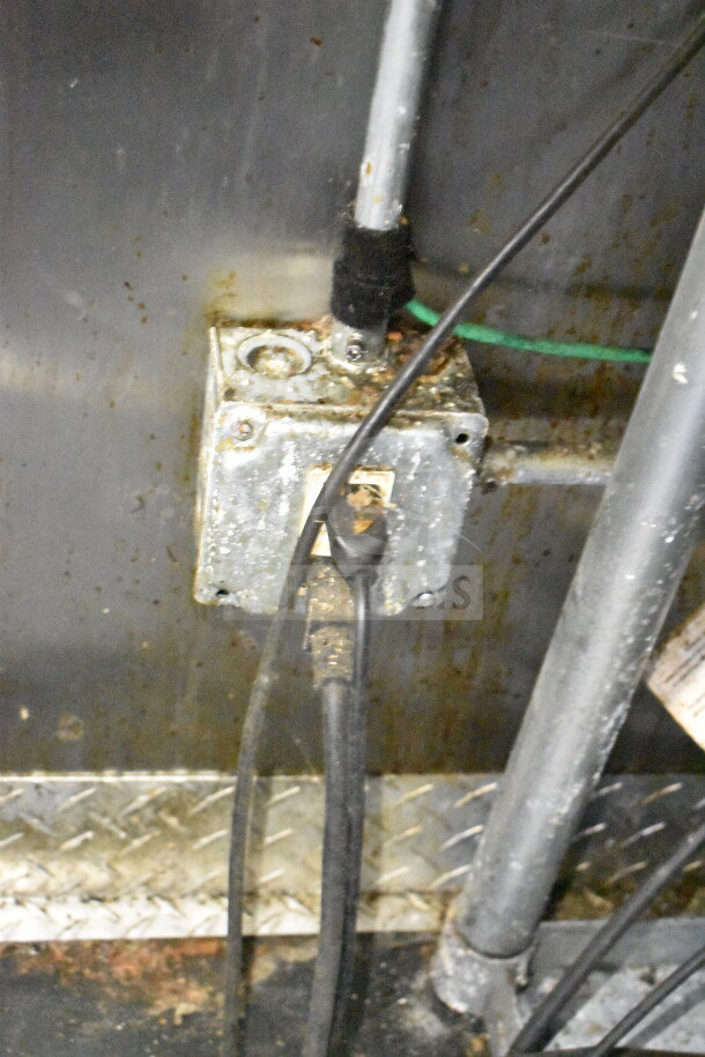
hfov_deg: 25.8
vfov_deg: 37.9
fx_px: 1542
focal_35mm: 52
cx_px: 352
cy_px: 528
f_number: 4.5
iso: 25600
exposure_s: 1/30
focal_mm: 35
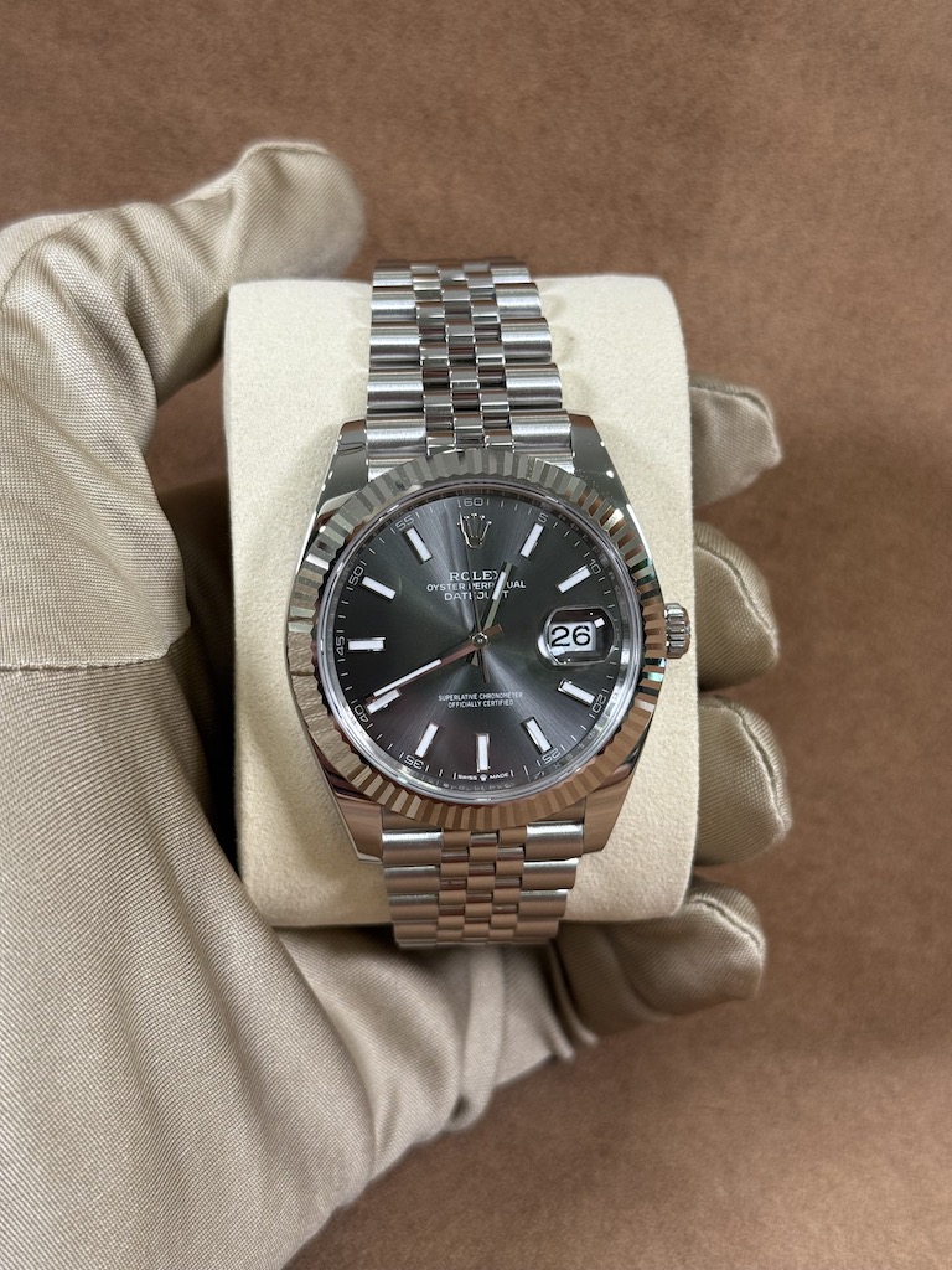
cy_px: 635
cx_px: 476
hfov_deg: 30.3
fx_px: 1760
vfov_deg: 39.7
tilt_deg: -24.6
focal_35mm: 48
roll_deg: -0.5
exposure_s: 1/60
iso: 80
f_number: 1.78
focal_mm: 6.76
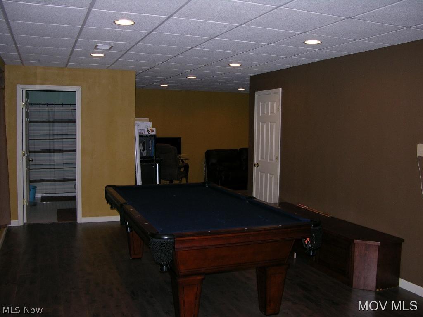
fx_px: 428
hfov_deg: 52.6
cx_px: 212
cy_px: 158
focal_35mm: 35
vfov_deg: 40.7
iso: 100
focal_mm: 8.9
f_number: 2.8
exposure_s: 1/60.1
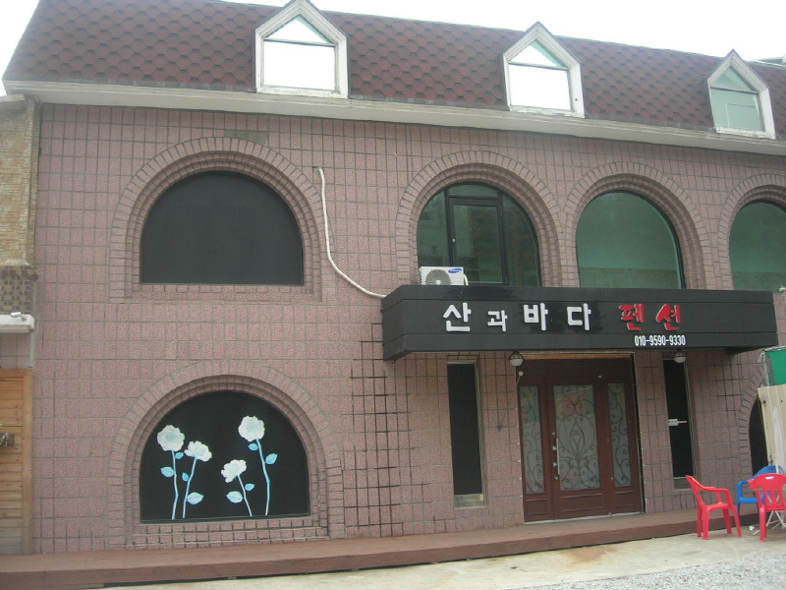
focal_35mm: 38
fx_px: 863
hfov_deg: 49.0
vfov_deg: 37.7
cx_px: 393
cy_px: 295
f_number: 2.8
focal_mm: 7.8
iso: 64
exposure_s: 1/173
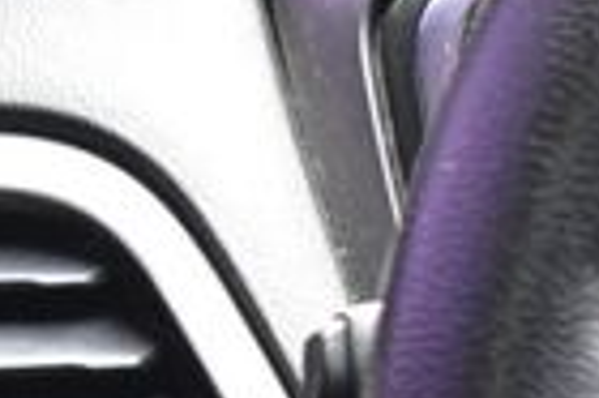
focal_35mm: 342
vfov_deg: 4.0
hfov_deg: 6.0
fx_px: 5684
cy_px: 852
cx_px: -86
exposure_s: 1/15
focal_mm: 50
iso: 1600
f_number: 5.6
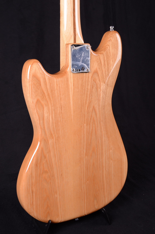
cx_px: 78
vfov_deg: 37.9
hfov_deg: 25.6
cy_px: 117
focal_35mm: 52
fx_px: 341
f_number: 13
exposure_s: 1/200
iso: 200
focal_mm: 35
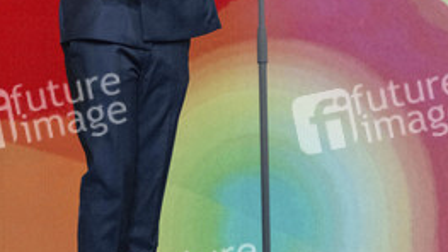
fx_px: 1663
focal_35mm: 140
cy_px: 29
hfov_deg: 15.3
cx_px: 225
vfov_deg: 8.6
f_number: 2.8
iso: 3200
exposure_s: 1/500
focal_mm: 58.7
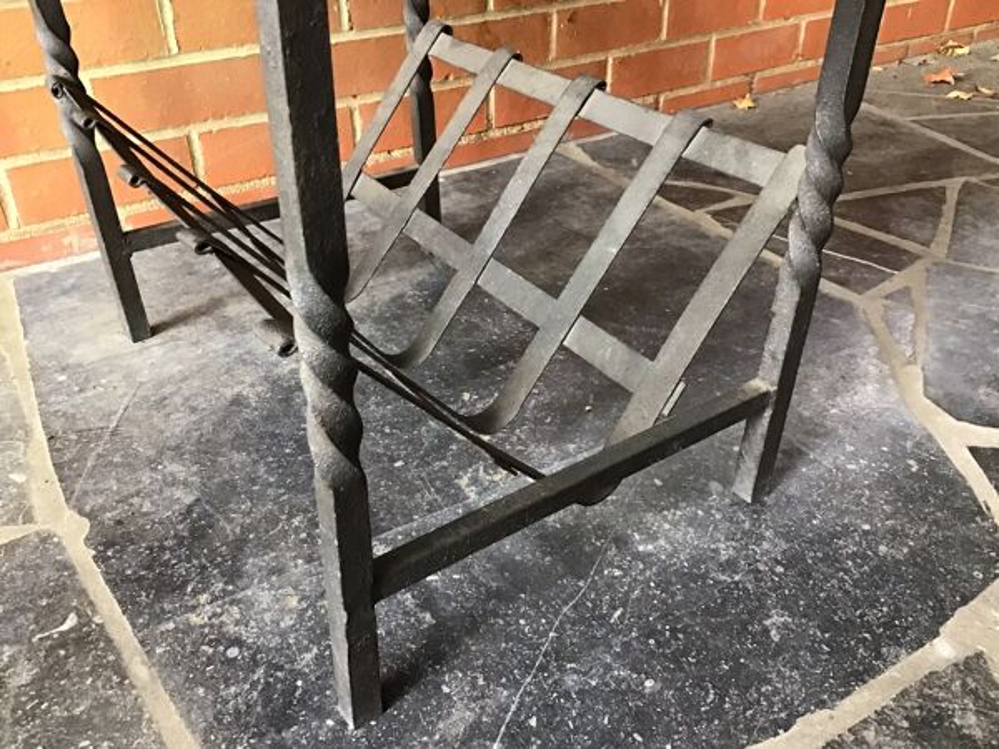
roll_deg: +0.9
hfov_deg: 58.4
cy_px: 374
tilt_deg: -32.9
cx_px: 500
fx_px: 895
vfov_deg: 45.4
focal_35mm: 31
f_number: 2.4
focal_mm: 3.3
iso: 250
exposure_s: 1/33
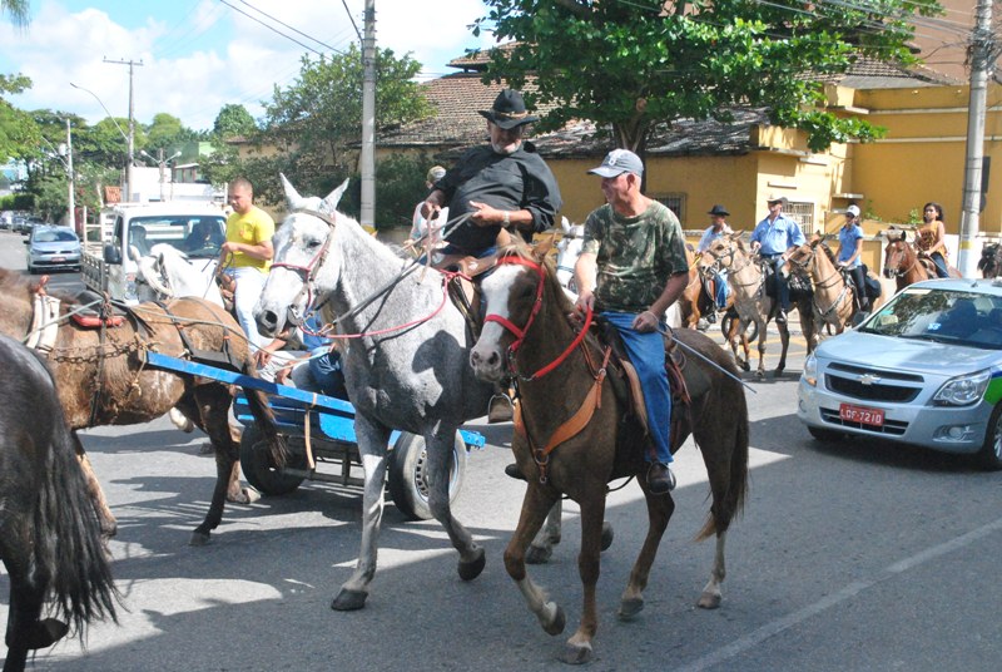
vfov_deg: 28.2
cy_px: 336
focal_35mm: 48
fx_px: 1338
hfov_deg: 41.1
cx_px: 501
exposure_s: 1/2500
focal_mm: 32
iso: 1600
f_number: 5.6
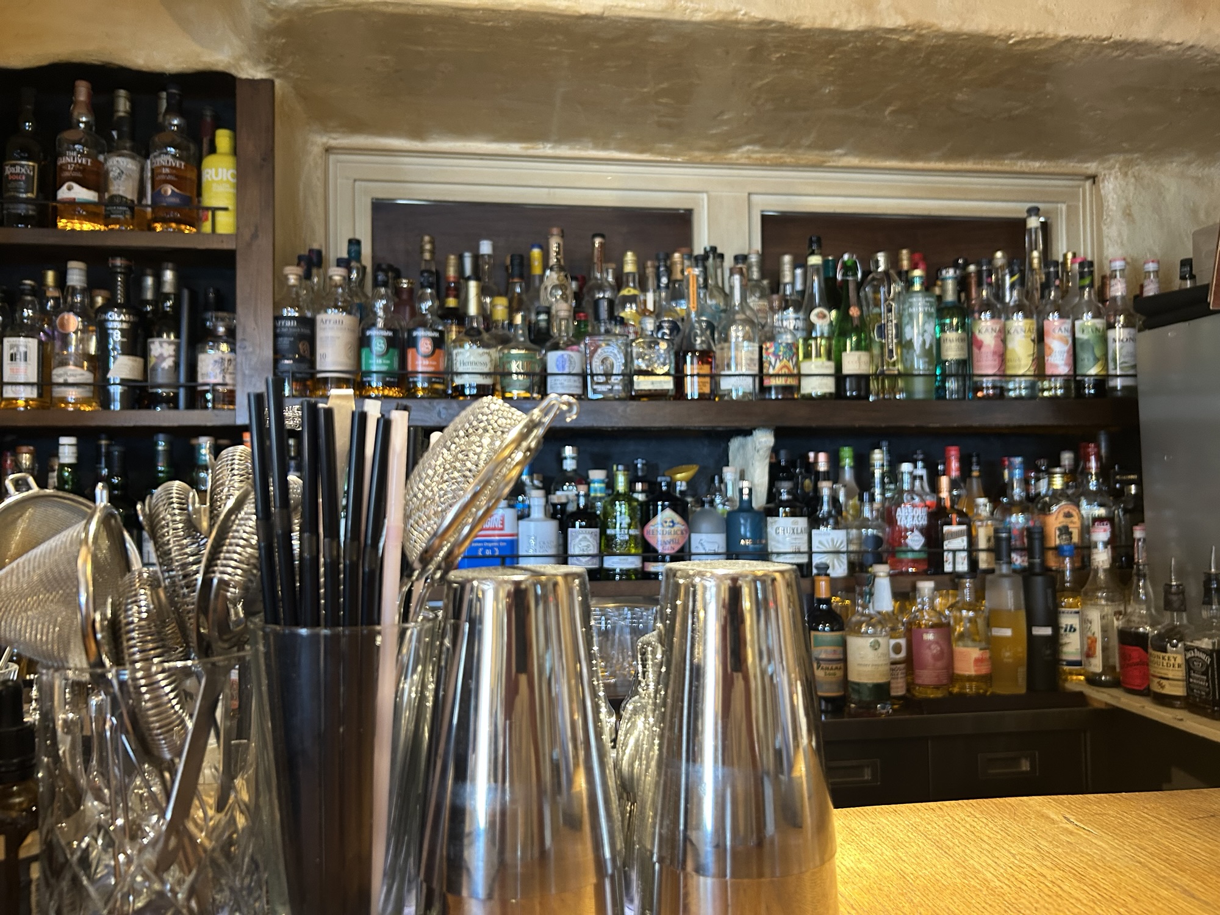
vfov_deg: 53.1
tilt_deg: +1.2
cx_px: 610
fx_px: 916
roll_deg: -0.2
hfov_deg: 67.3
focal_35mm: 26
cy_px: 458
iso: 160
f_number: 1.5
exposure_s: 1/50
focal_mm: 5.7
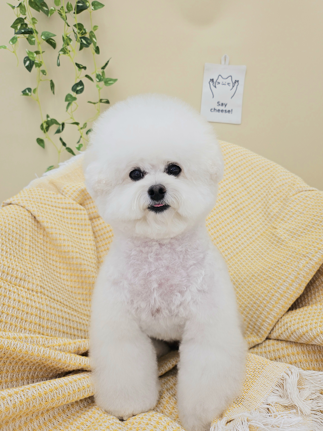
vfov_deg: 71.6
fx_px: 299
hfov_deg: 56.8
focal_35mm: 24
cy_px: 216
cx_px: 162
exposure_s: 1/185
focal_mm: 5
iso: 50
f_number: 1.8
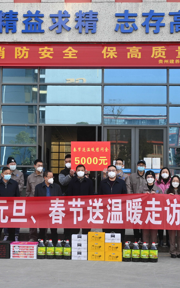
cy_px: 144
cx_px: 66
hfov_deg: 20.5
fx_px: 498
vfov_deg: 32.3
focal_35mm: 63
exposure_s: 1/250
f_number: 5
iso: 200
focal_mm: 27.5
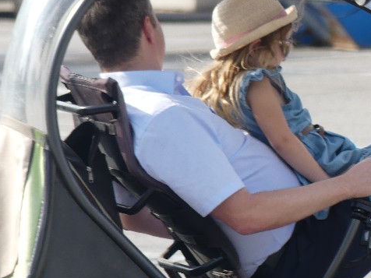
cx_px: 185
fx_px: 11318
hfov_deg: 1.9
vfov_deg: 1.4
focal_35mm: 1056
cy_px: 178
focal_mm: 108
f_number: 4
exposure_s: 1/400
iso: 100
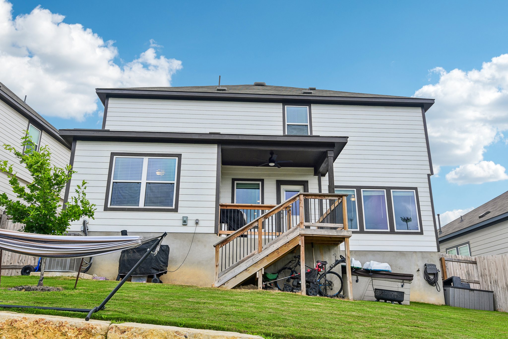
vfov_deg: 45.0
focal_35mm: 29
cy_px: 170
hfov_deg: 63.7
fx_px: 409
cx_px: 254
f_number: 8
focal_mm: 29
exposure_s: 1/500
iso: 400
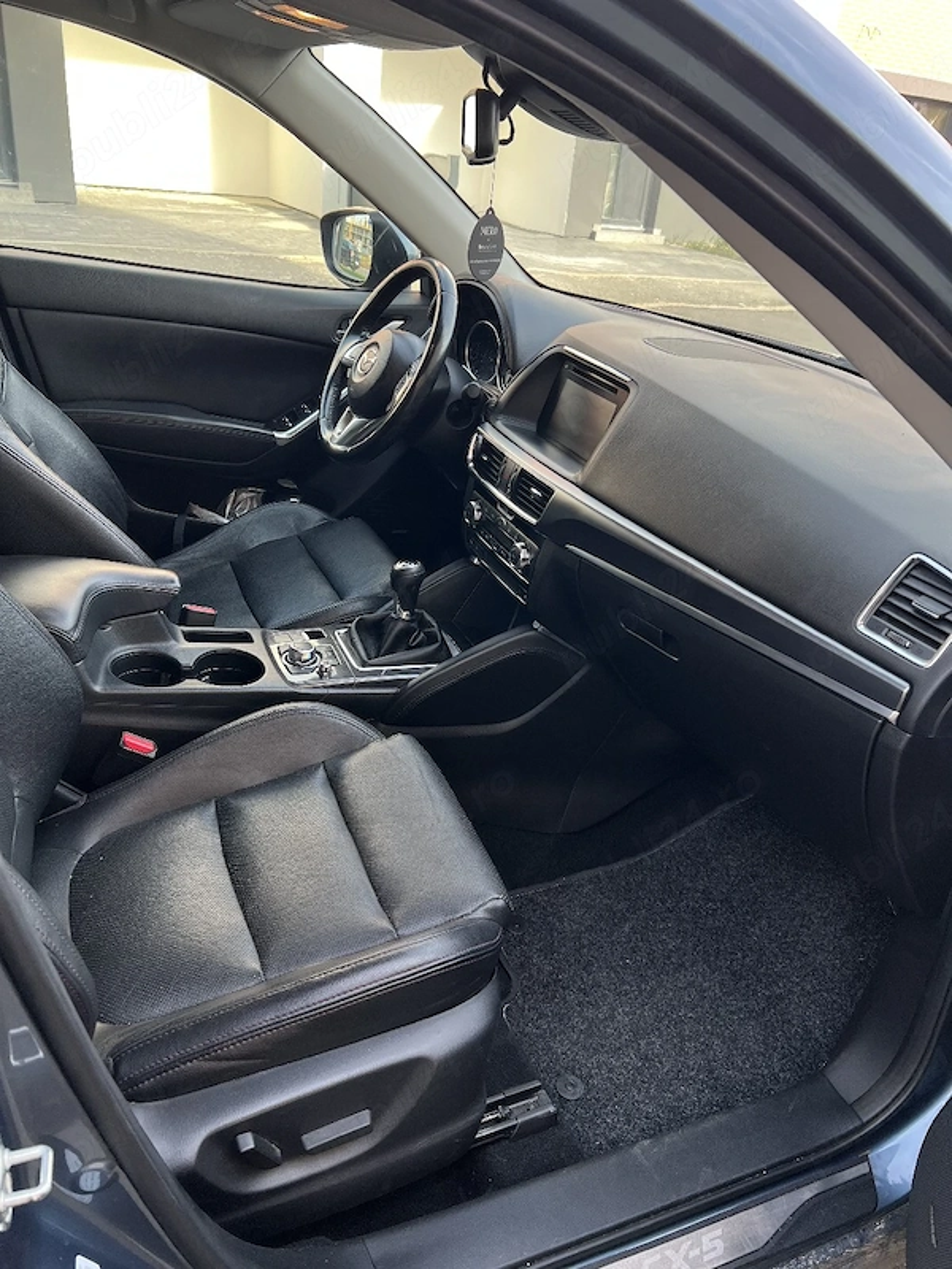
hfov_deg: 53.1
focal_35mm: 26
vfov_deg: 67.3
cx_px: 476
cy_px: 634
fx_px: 953
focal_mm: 5.7
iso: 32
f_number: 1.5
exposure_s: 1/149
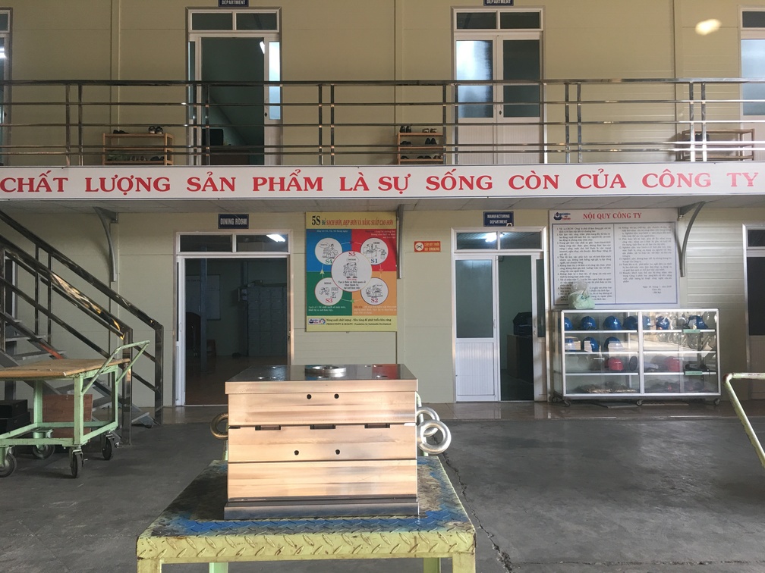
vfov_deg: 48.2
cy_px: 286
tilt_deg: +3.6
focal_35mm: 29
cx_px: 382
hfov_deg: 61.7
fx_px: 641
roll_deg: -0.4
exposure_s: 1/33
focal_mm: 4.15
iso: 40
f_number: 2.2
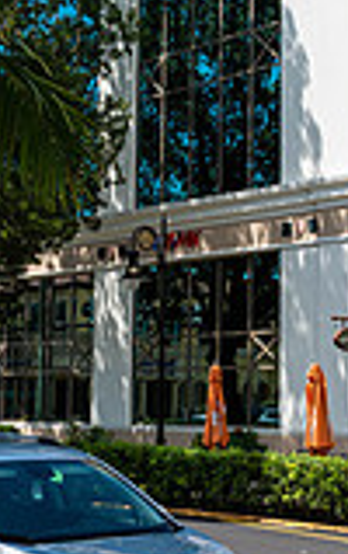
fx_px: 1344
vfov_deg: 23.2
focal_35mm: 89
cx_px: 184
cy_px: 225
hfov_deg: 14.7
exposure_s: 1/160
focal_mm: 24
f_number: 10
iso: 100
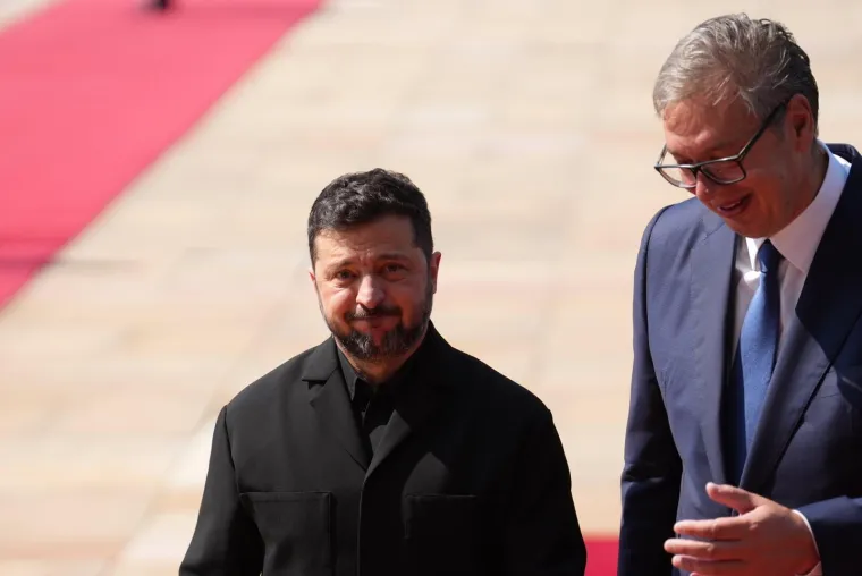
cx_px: 431
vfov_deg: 5.7
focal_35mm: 240
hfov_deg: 8.6
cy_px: 288
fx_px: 5751
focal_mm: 160
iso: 400
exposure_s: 1/5000
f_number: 3.2
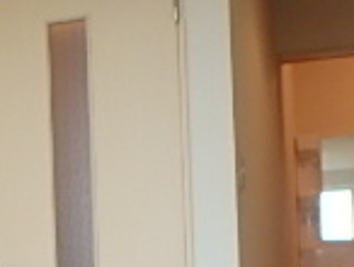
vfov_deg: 15.6
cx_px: -102
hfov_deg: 19.6
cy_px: 299
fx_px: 942
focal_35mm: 92
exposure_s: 1/40
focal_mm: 3.7
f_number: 3.5
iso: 200
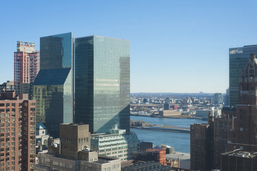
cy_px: 86
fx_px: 357
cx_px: 128
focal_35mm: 50
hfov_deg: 39.6
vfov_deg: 27.0
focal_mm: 50
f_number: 11
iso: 200
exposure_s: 1/80
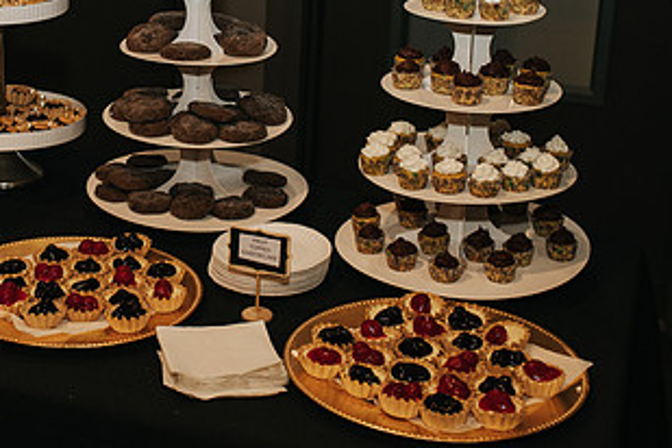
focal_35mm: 69
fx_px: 1288
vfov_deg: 19.4
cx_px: 99
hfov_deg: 28.4
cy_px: 53
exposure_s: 1/200
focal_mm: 35
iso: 1000
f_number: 3.5
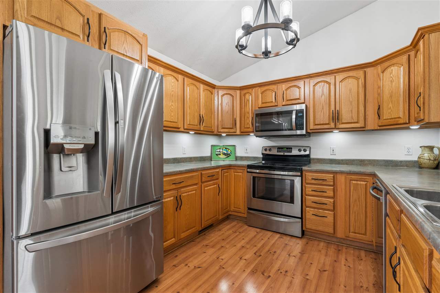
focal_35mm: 16
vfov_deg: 73.7
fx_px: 196
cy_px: 146
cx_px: 220
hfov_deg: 96.7
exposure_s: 1/3.33
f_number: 11
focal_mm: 16
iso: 400
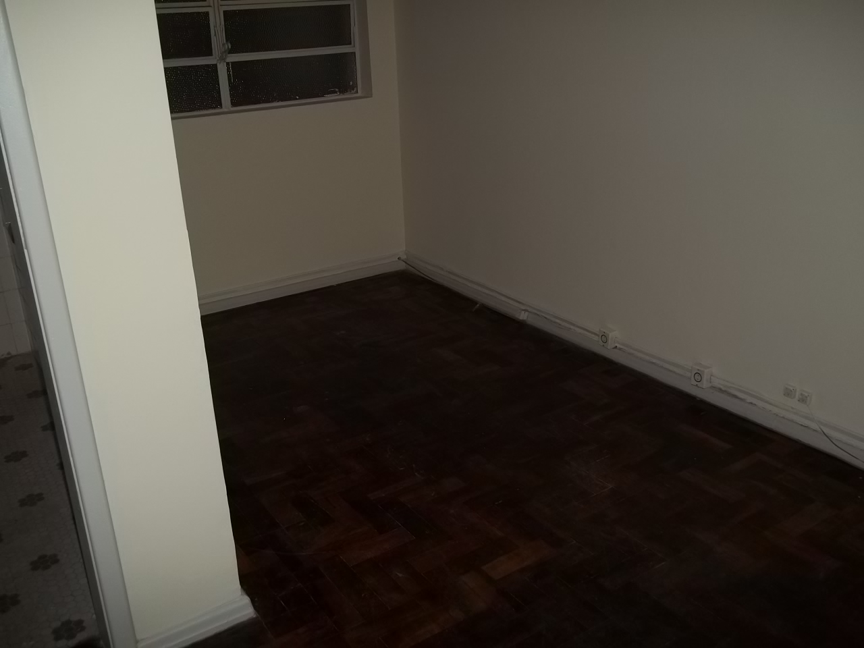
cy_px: 324
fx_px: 799
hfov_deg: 56.8
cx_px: 432
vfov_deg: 44.2
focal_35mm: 32
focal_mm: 5.7
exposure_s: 1/30
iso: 64
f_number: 2.9
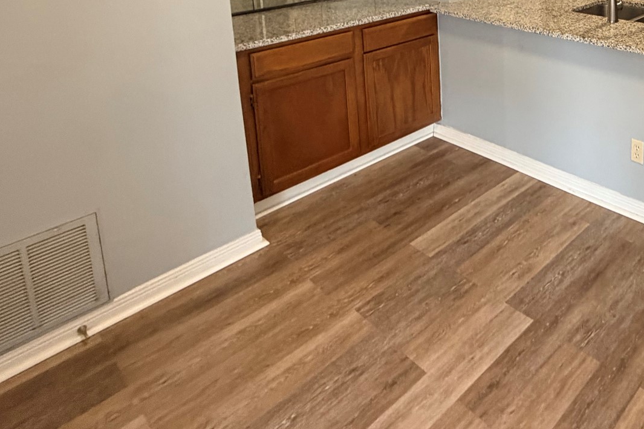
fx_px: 501
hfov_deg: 54.6
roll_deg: +0.1
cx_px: 609
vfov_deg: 38.9
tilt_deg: -8.1
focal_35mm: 28
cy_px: -34
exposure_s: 1/60
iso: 320
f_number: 2.2
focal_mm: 2.22
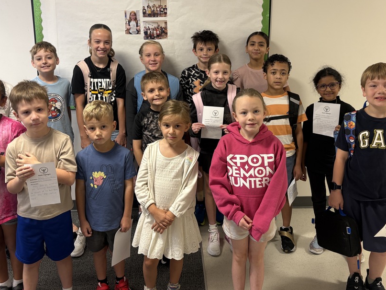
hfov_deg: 55.4
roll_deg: +1.3
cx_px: 189
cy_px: 110
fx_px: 368
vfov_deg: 42.6
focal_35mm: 33
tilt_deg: -12.2
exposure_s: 1/50
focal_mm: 5.96
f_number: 1.6
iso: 125
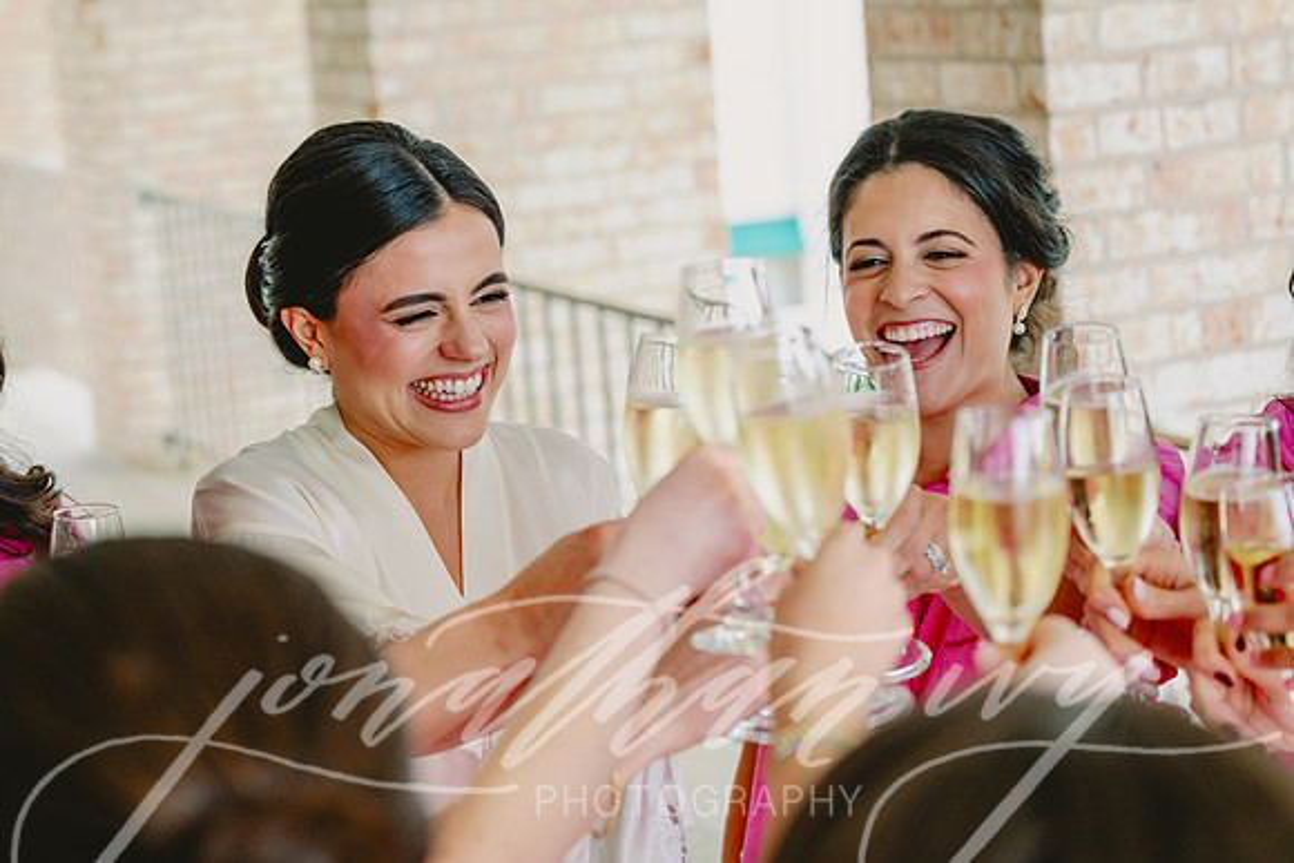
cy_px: 327
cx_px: 491
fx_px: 2768
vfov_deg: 17.7
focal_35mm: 77
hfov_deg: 26.2
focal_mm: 62
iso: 320
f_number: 3.5
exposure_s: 1/400
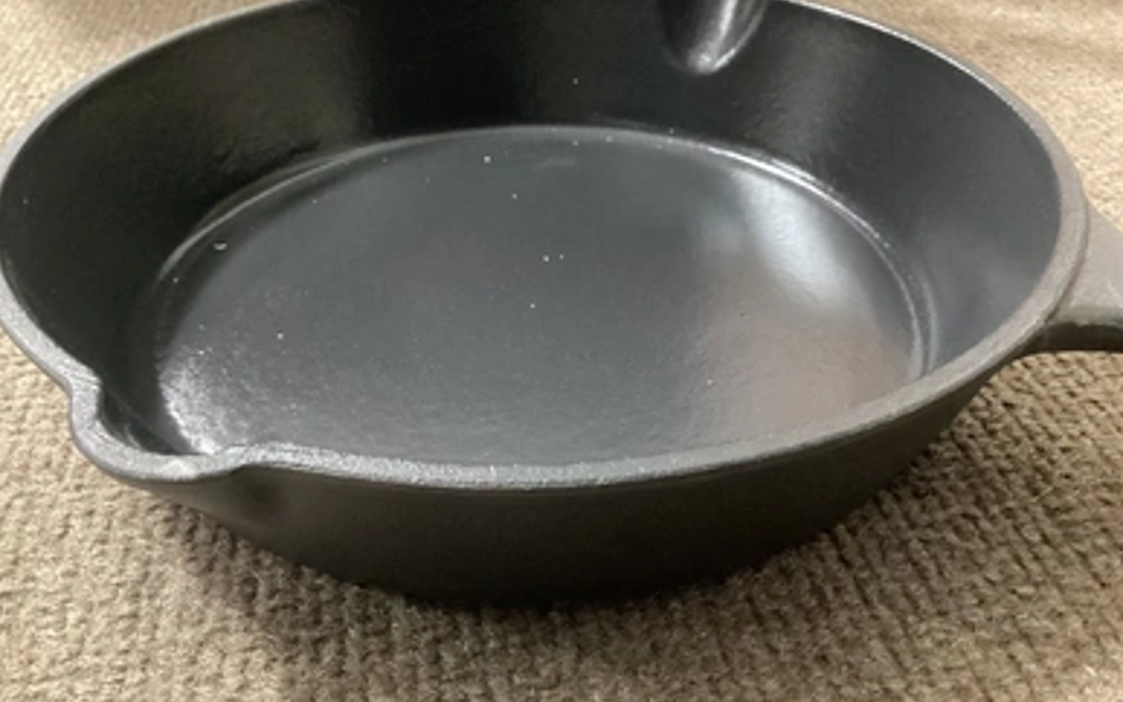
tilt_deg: -35.8
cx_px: 569
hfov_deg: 56.7
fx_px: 1041
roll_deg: -1.2
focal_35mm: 34
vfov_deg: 37.3
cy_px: 336
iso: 640
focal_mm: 3.3
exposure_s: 1/17
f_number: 2.4
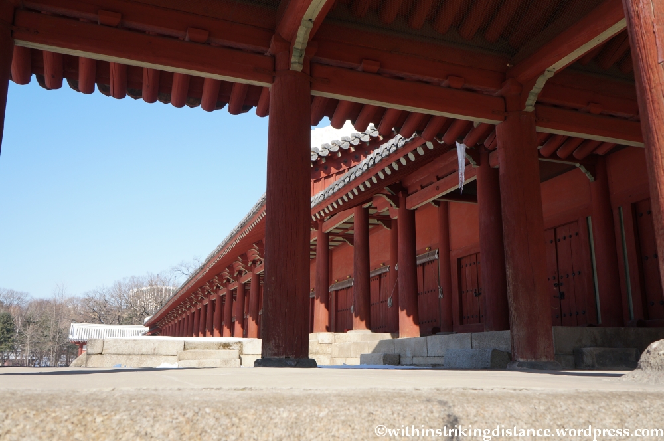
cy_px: 220
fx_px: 553
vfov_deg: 43.5
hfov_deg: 62.0
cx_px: 332
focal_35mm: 30
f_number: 6.3
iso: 200
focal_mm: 20
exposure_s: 1/400
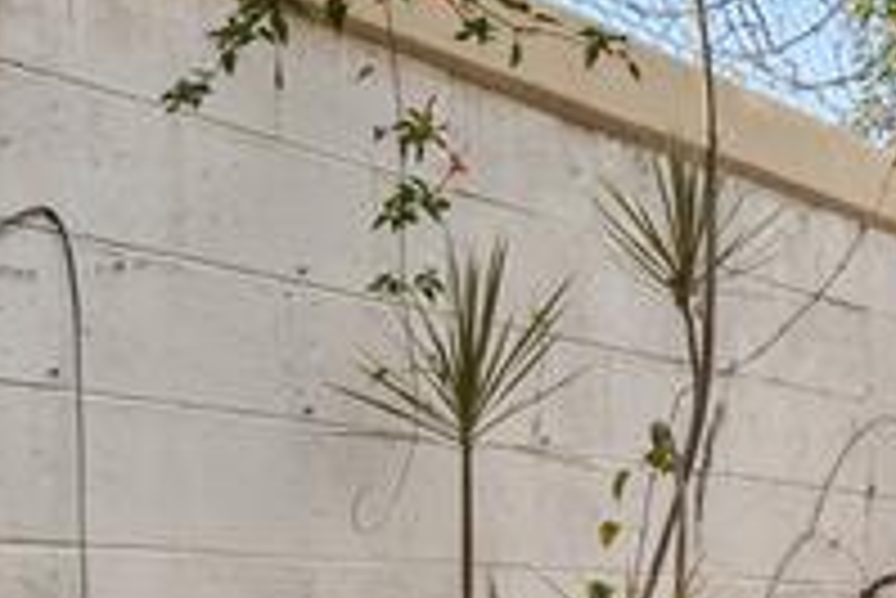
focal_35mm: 77
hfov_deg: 26.1
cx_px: 599
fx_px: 1918
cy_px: 688
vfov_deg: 17.1
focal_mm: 10
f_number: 9
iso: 250
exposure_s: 1/40
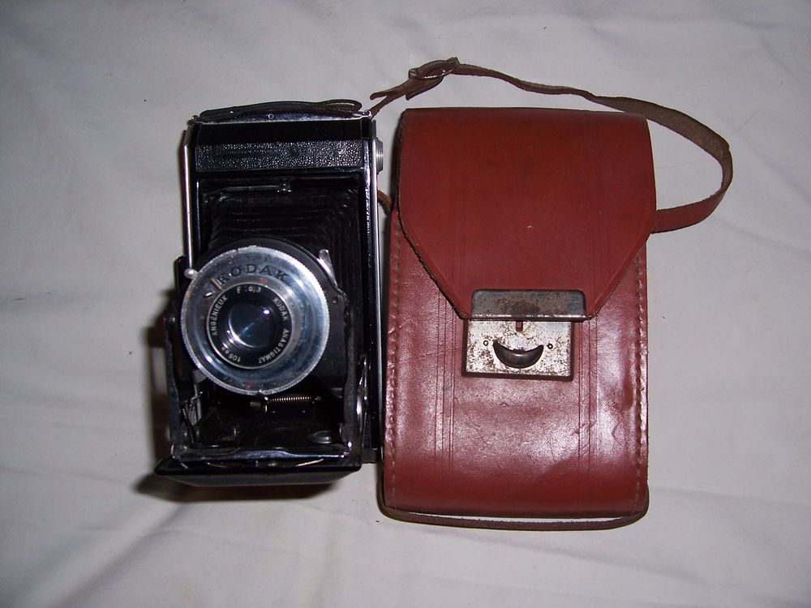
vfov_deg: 41.8
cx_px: 406
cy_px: 304
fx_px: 797
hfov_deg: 54.0
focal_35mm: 34
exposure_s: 1/60
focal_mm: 5.6
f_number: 2.7
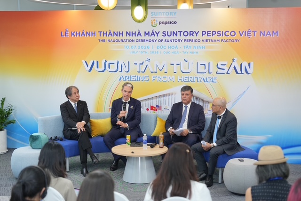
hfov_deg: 34.5
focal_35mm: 58
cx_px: 150
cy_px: 100
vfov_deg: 23.4
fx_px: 485
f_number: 2.8
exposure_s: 1/160
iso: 800
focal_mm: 58
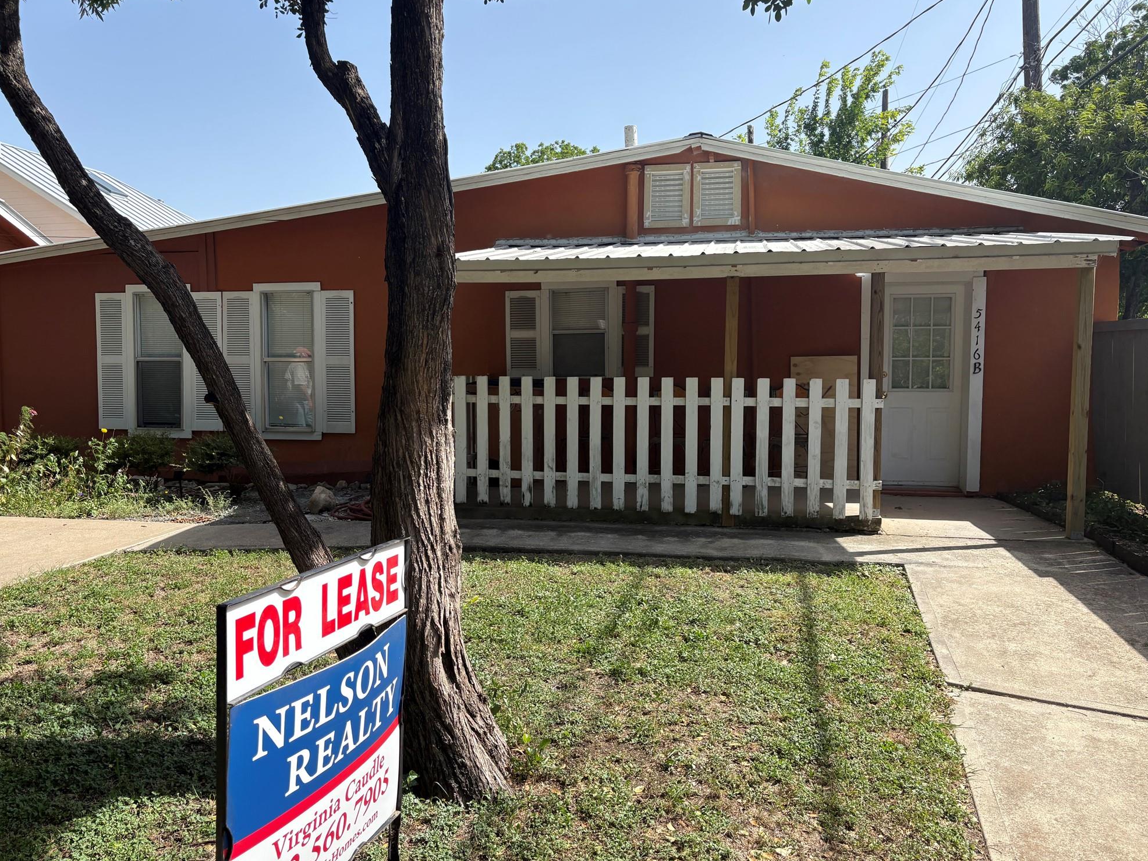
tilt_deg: -3.1
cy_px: 423
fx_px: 895
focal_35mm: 27
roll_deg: -0.9
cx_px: 568
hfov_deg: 65.3
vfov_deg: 51.4
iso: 50
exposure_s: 1/1953
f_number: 1.6
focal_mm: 5.96
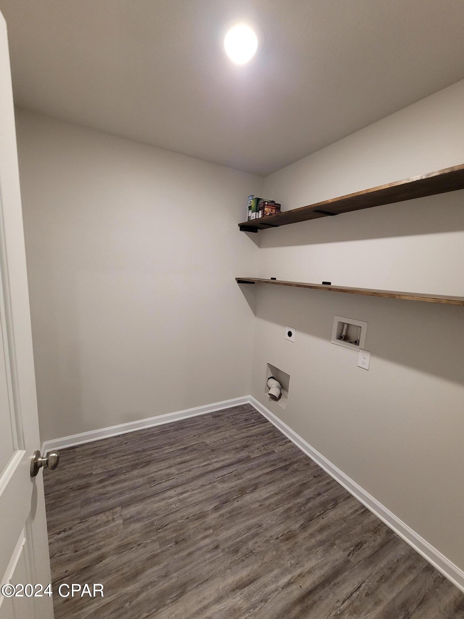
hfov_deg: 89.9
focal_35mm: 13
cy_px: 310
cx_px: 232
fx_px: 232
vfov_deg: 106.2
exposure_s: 1/40
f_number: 2.2
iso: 320
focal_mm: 2.2
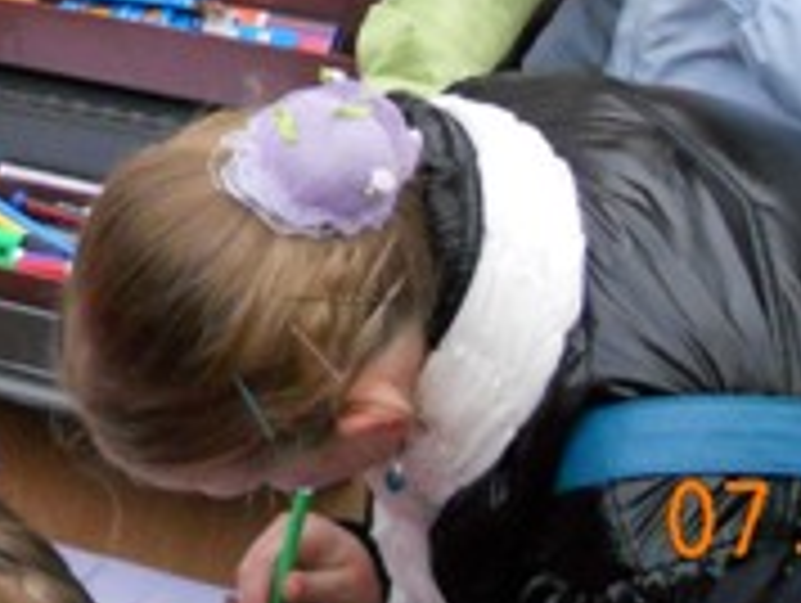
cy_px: -333
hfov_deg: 19.2
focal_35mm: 97
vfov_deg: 14.2
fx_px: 2248
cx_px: -117
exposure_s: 1/800
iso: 400
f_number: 3.2
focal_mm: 4.9
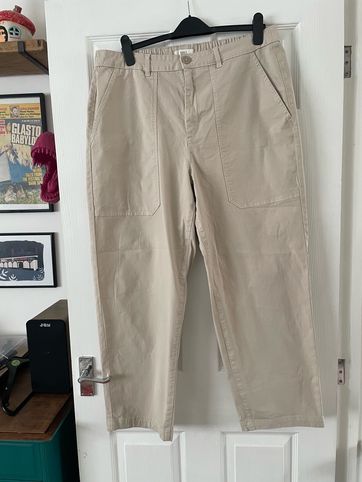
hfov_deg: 53.1
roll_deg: +1.8
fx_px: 363
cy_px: 241
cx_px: 181
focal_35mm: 26
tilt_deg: -6.8
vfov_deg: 67.3
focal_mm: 4.2
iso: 125
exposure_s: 1/60
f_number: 1.6
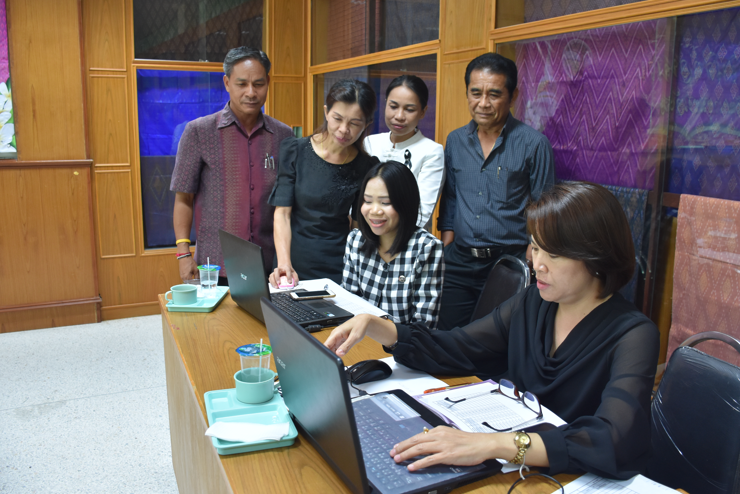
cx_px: 382
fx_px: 596
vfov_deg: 45.0
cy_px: 239
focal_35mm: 29
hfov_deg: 63.6
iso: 800
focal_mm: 18
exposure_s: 1/60
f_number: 3.5
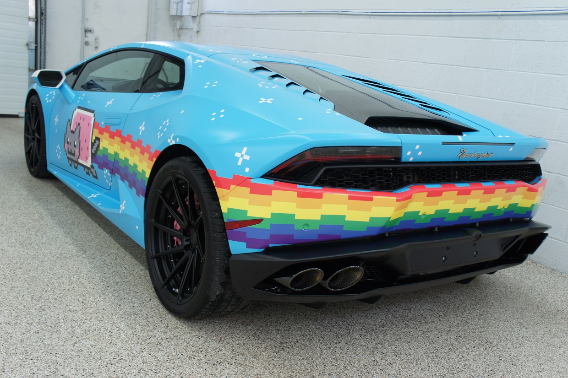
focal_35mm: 36
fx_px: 568
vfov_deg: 36.9
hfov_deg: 53.1
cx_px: 284
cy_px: 189
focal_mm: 24
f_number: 6.3
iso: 200
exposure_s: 1/13
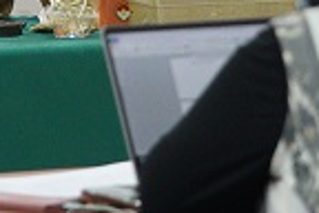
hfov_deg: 3.5
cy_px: -382
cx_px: -144
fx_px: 5219
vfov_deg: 2.3
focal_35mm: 589
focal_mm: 85
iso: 3200
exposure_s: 1/160
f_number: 2.8
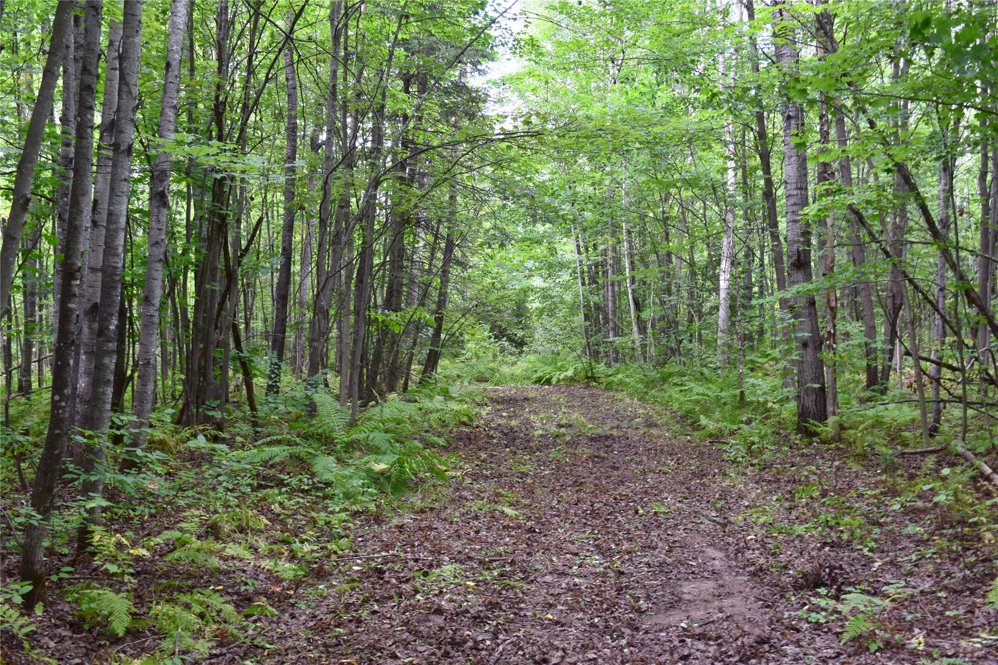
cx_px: 499
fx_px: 998
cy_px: 332
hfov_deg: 53.1
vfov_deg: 36.9
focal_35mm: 36
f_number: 7.1
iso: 400
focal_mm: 24
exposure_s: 1/30
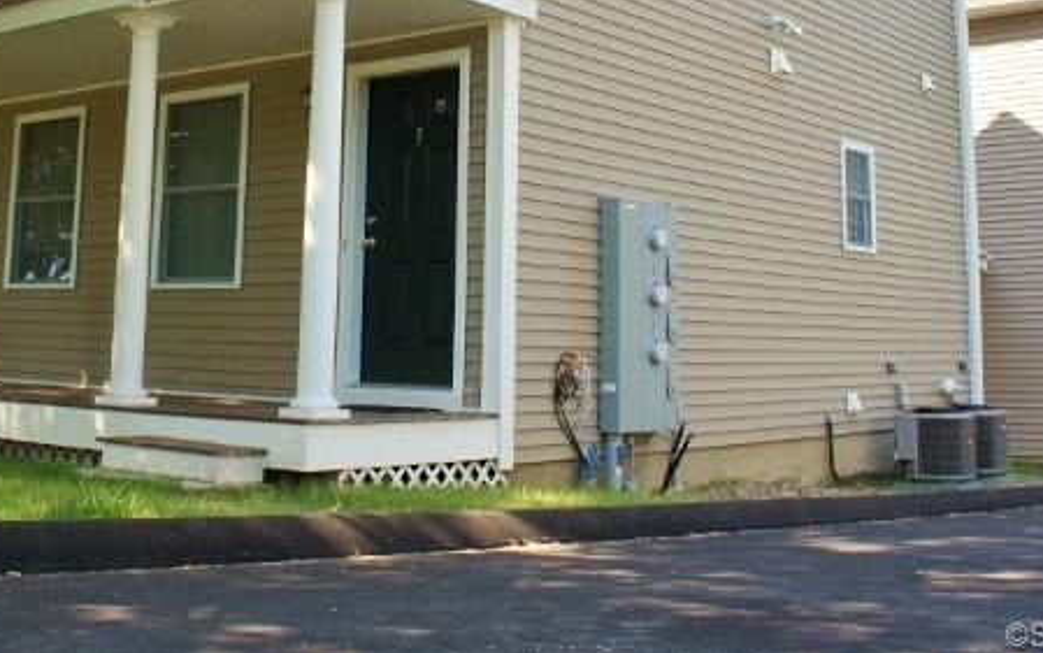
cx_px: 411
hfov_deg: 40.8
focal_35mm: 49
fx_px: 1393
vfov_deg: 25.4
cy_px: 40
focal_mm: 18
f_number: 7.1
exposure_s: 1/200
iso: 200
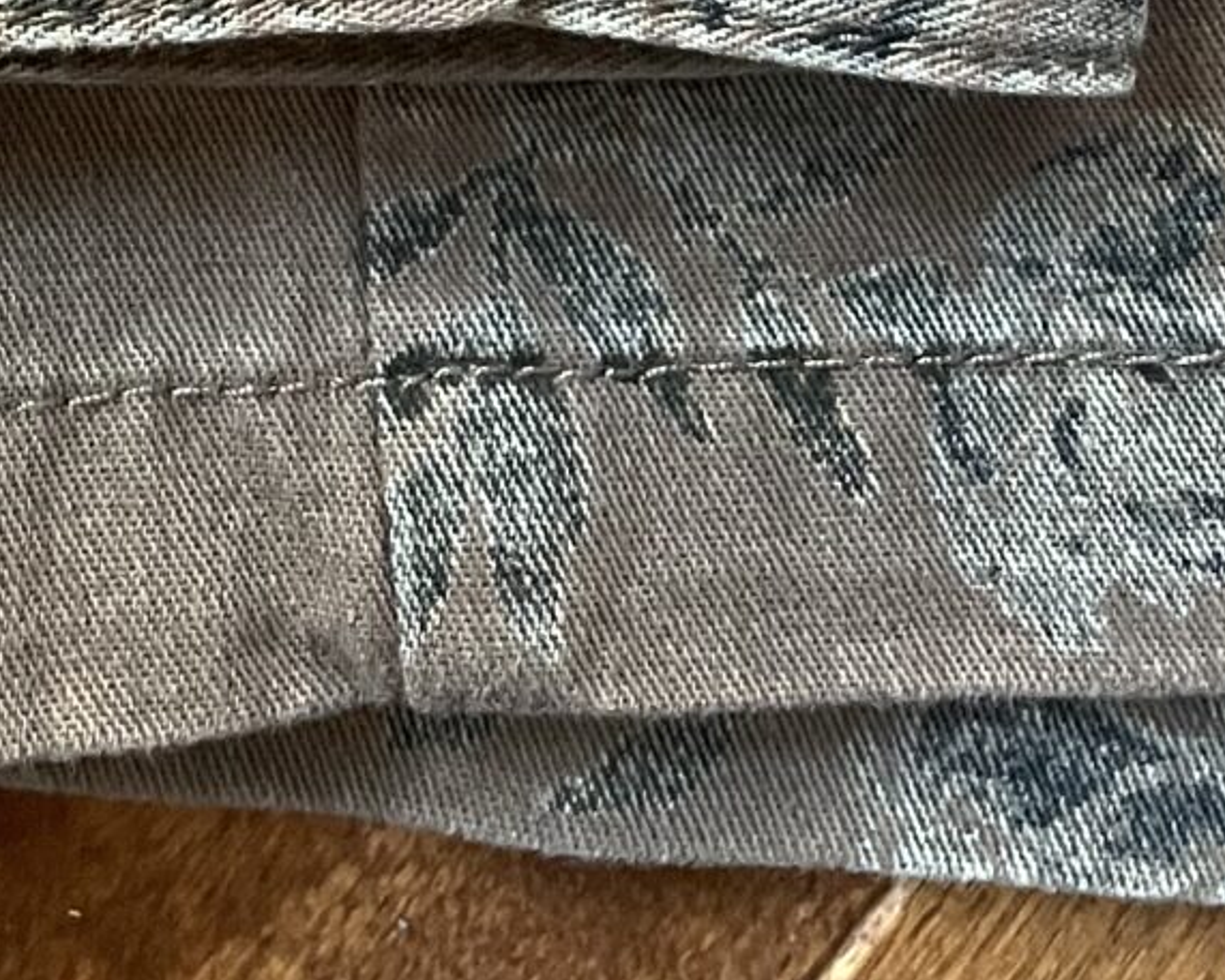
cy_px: -836
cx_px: 605
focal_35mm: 91
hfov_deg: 21.0
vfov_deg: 14.6
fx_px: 3300
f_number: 1.6
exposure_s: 1/50
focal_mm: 4.2
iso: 500
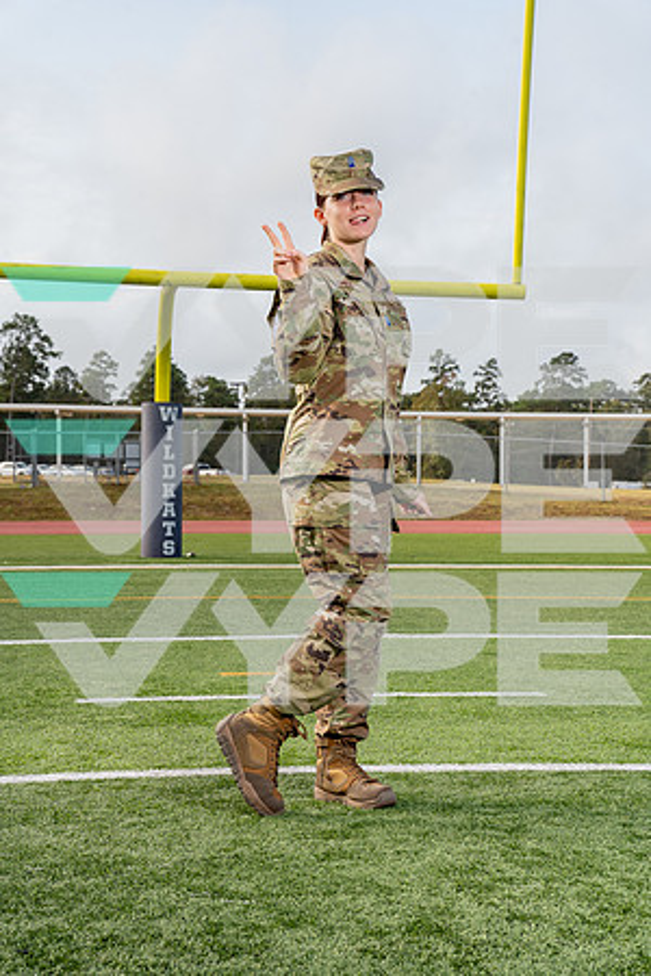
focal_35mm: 70
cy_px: 488
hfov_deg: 19.5
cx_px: 326
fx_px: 1899
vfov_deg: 28.8
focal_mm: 70
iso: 320
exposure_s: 1/250
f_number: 10
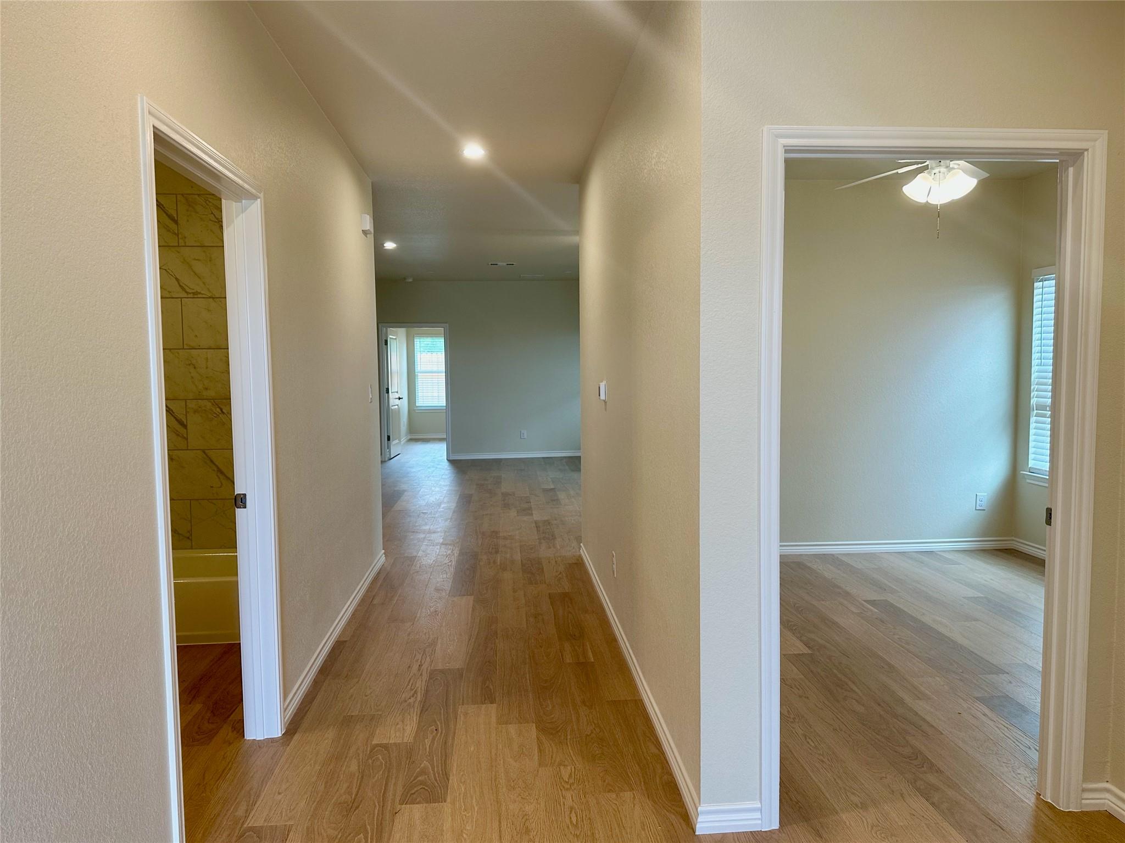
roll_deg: -0.3
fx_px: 780
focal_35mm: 24
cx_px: 562
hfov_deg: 71.6
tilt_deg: -3.8
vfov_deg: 56.8
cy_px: 422
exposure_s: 1/120
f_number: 1.78
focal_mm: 6.86
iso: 100
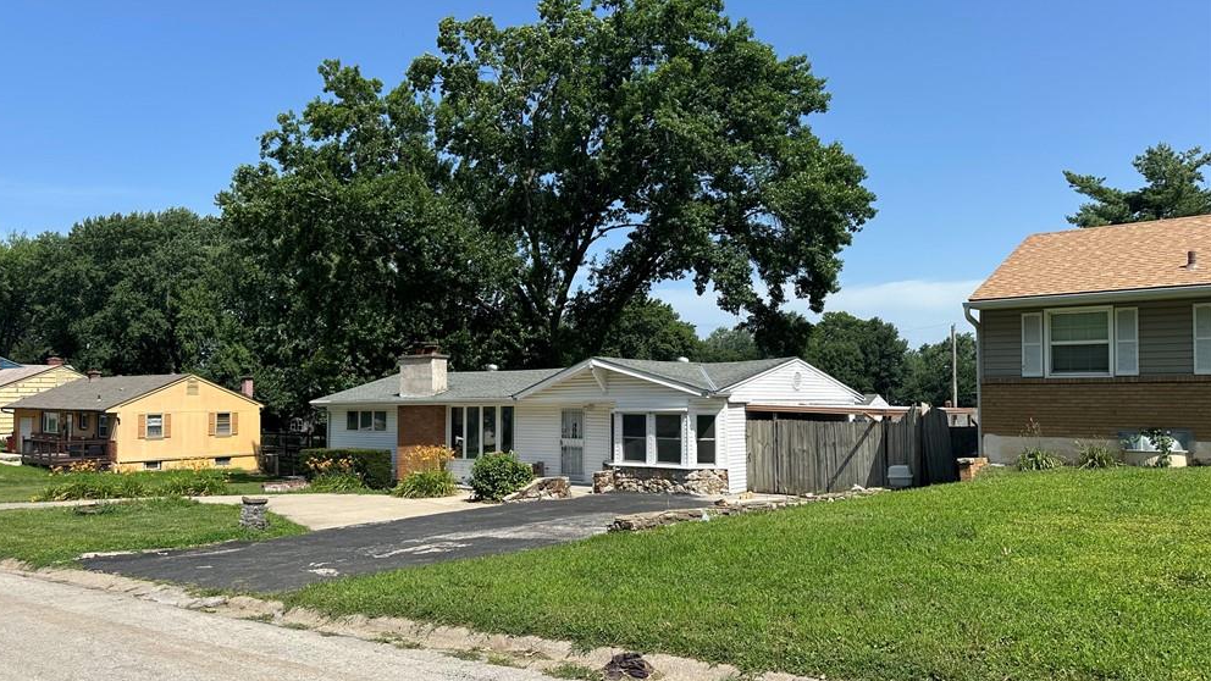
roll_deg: +0.0
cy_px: 369
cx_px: 591
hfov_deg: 69.8
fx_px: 867
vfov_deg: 42.9
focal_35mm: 27
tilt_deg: +2.1
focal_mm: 6.86
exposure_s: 1/4184
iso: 80
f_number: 1.78
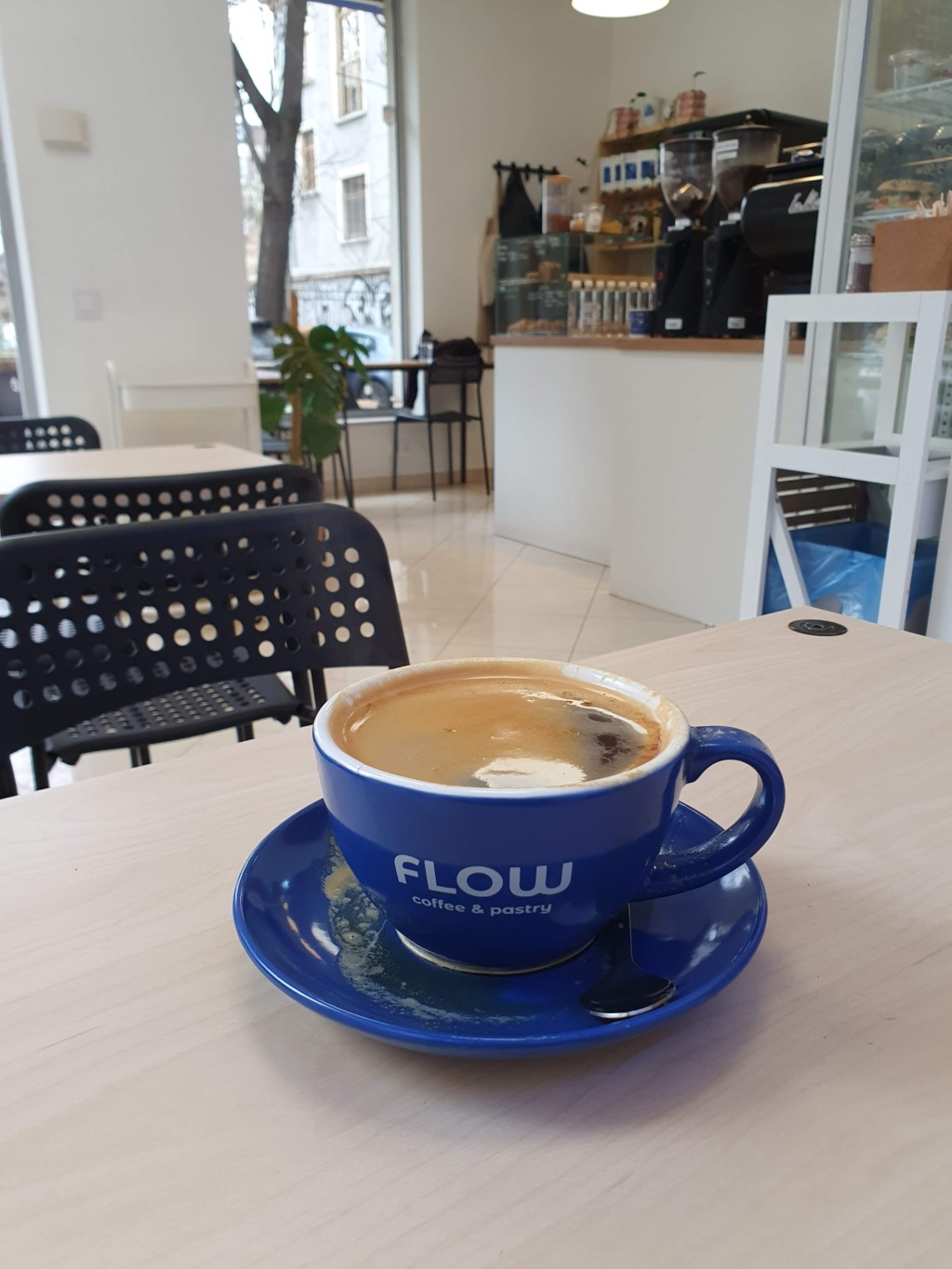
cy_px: 634
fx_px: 953
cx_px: 476
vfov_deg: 67.3
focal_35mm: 26
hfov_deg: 53.1
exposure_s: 1/100
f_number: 2.4
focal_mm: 4.32
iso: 125
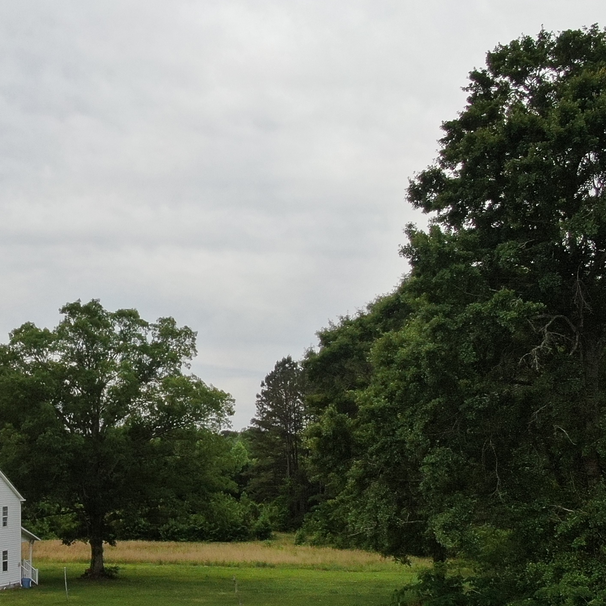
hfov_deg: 27.8
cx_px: 86
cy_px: 339
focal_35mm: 60
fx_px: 1188
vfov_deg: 28.6
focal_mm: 4.39
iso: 100
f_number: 2.8
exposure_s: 1/2000
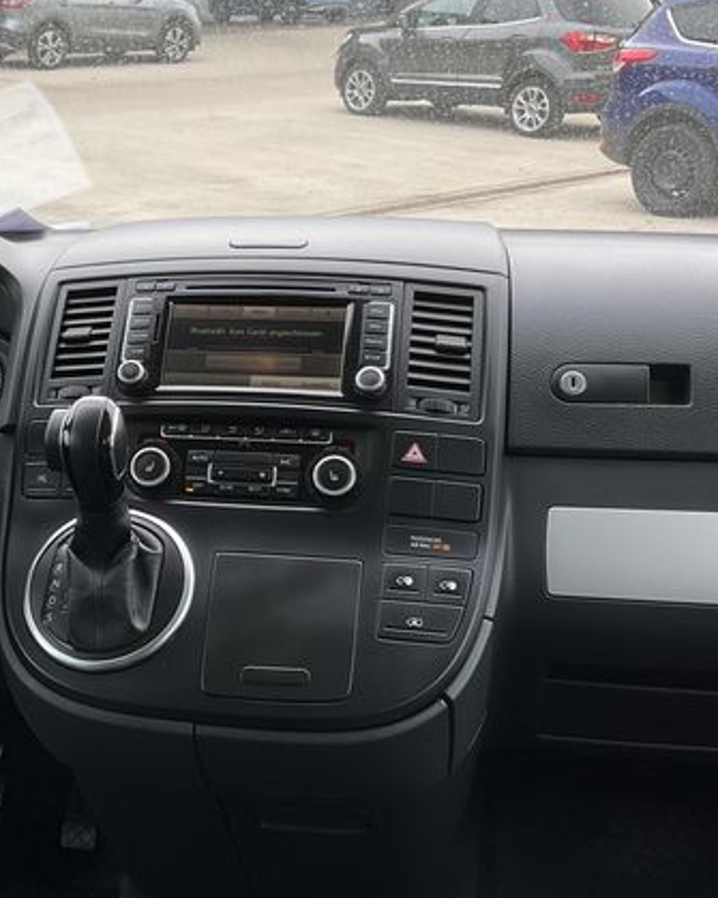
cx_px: 124
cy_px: 441
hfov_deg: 27.4
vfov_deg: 34.8
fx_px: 1435
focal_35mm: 54
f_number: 1.8
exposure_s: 1/247
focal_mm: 3
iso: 25
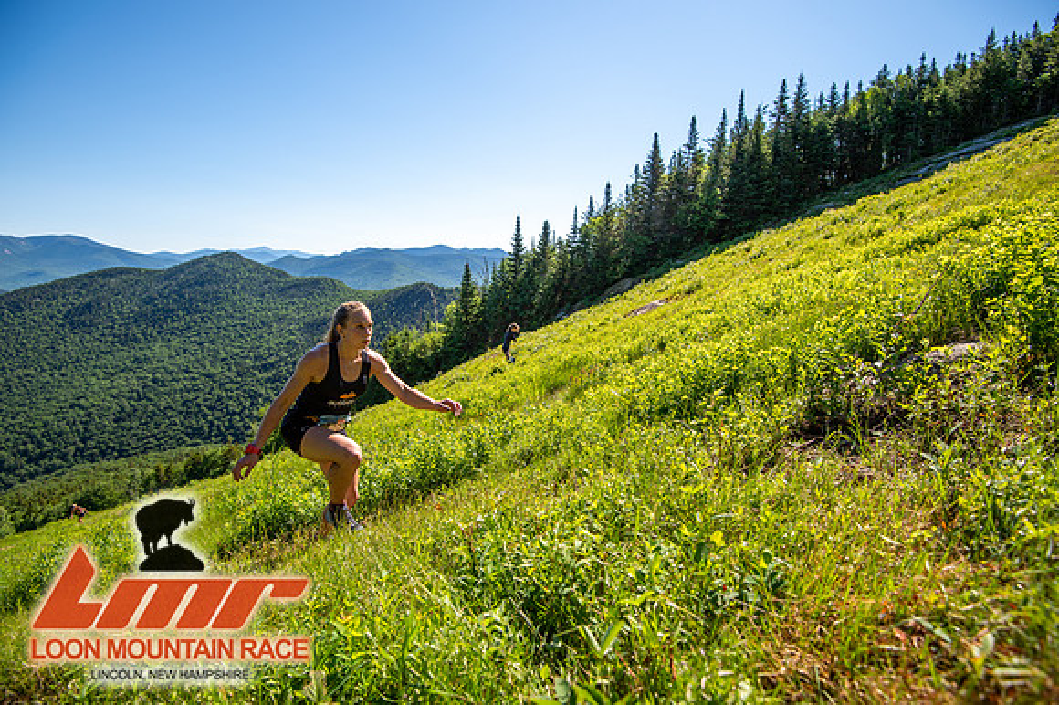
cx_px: 530
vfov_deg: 73.7
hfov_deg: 96.8
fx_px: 470
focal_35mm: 16
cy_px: 352
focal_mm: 16
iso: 100
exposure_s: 1/500
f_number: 5
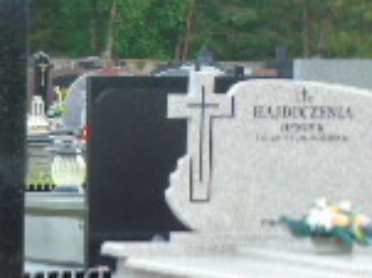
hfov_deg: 9.8
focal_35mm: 195
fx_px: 2094
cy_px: 487
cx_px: -224
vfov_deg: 7.4
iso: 80
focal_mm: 8.2
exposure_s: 1/80
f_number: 4.1
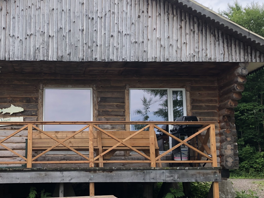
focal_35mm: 54
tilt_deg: +9.6
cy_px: 106
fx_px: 412
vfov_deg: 27.0
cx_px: 81
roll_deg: +2.0
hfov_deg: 35.1
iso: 20
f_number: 1.8
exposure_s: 1/774
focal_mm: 3.99
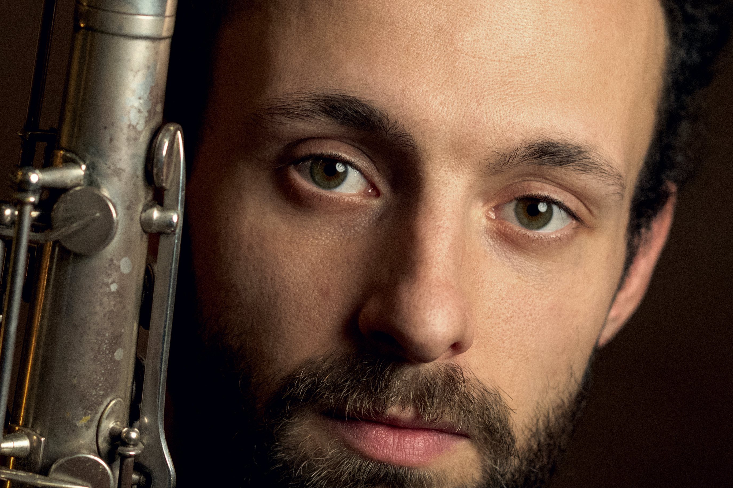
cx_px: 265
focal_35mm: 188
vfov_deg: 7.3
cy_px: 158
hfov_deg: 10.9
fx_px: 3825
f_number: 3.2
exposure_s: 1/400
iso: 4000
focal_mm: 85
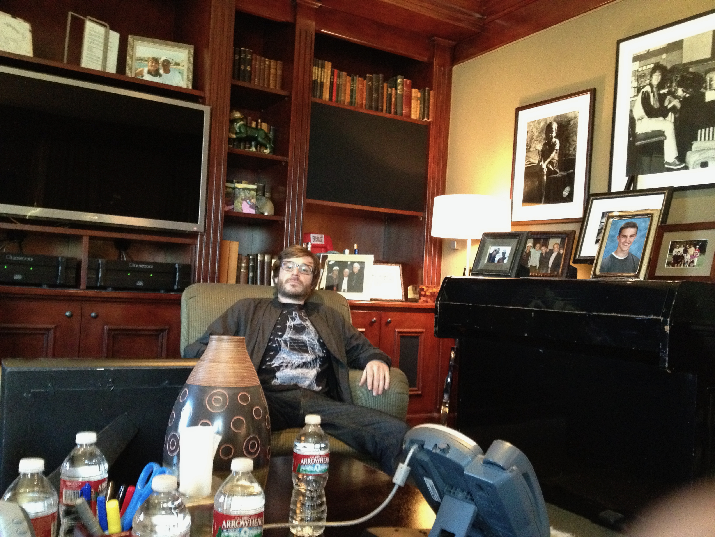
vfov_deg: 40.7
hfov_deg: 52.6
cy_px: 268
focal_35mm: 35
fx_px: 723
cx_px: 358
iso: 500
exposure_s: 1/15
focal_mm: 4.28
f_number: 2.4
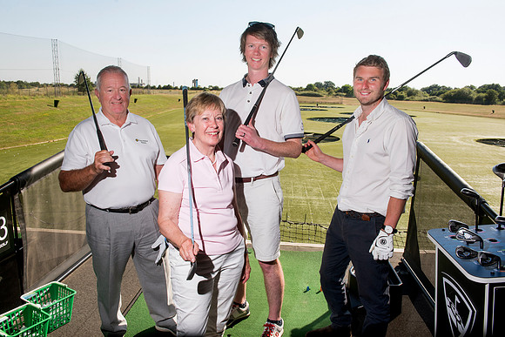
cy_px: 168
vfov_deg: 48.0
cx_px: 252
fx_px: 379
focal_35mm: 27
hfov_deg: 67.4
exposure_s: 1/250
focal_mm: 27
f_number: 10
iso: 200
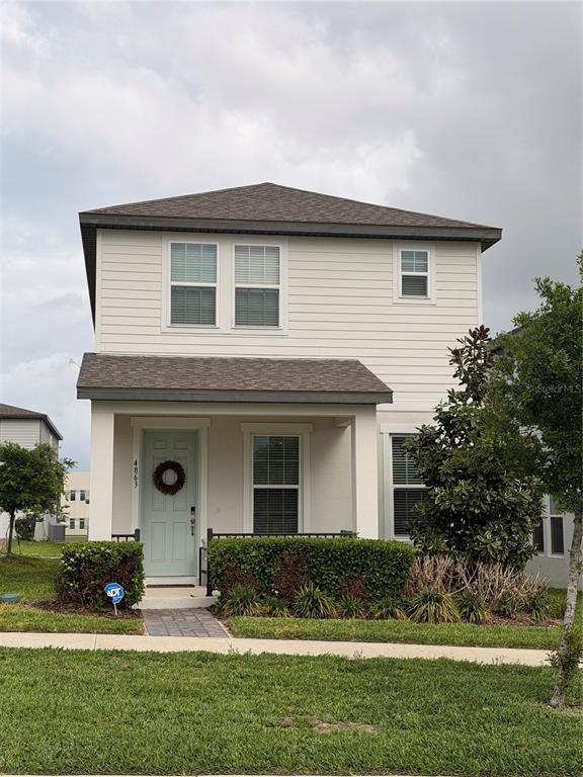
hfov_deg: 30.3
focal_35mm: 48
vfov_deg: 39.7
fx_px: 1078
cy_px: 388
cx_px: 292
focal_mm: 6.76
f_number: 1.78
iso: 64
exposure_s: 1/6536
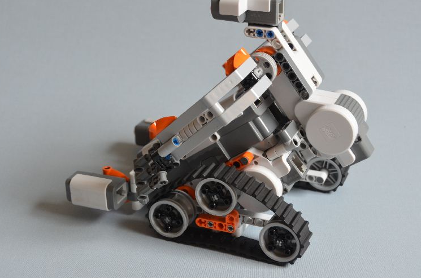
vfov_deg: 20.5
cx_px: 209
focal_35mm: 66
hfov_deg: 30.6
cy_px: 125
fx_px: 770
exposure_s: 1/125
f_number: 5.6
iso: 280
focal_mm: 32
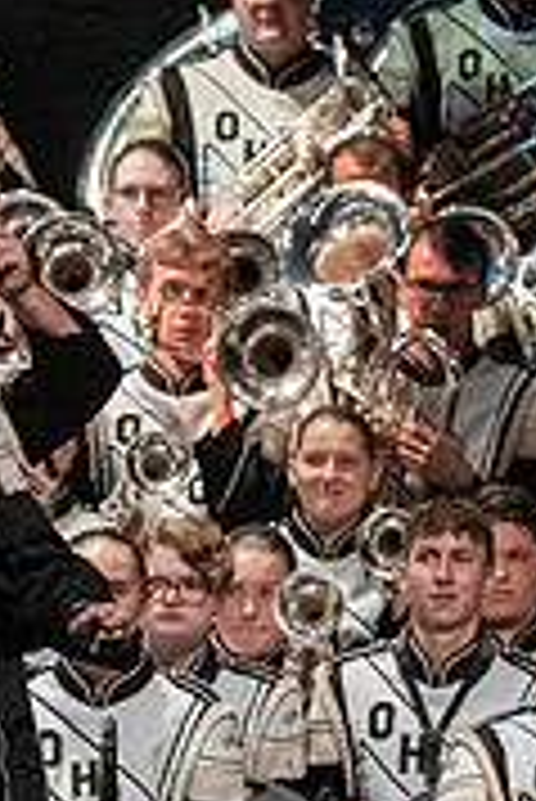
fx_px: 16337
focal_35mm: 733
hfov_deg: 1.9
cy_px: 720
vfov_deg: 2.8
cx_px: -446
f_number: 4
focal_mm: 150
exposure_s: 1/500
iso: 4000
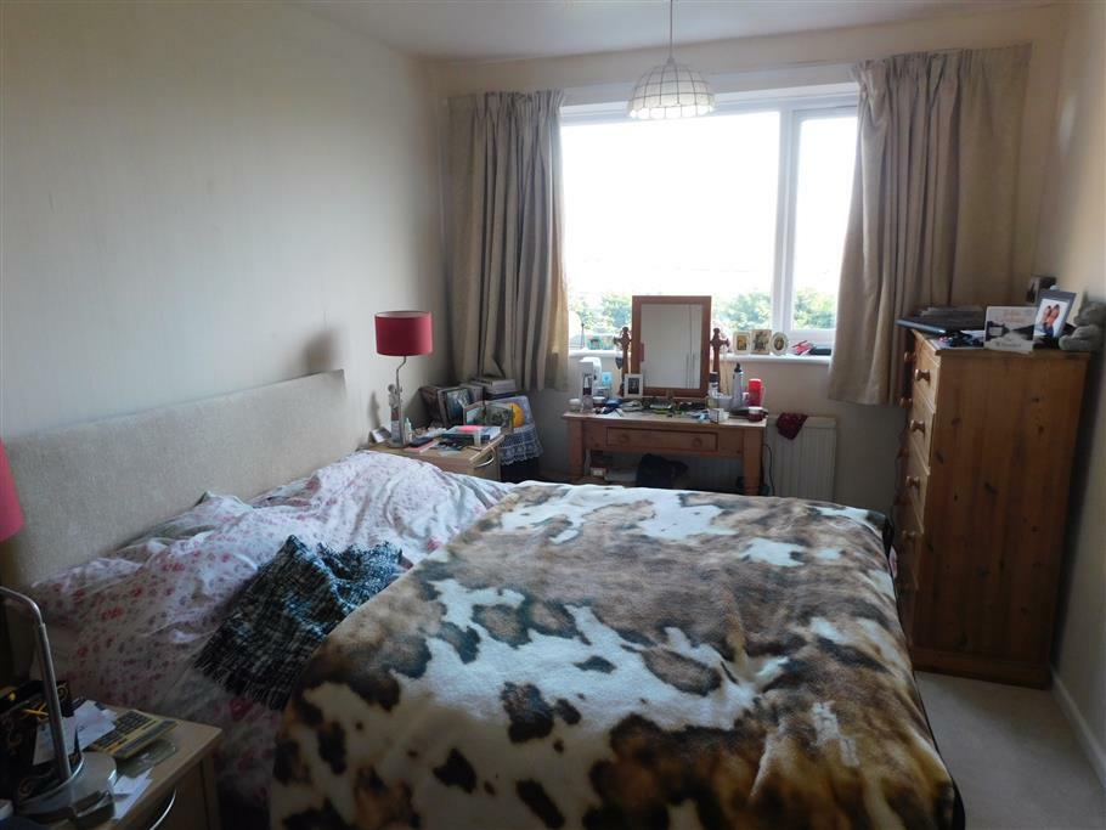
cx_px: 553
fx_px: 735
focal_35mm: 23
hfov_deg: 73.9
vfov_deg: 58.9
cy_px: 415
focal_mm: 4
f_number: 3
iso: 160
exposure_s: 1/30
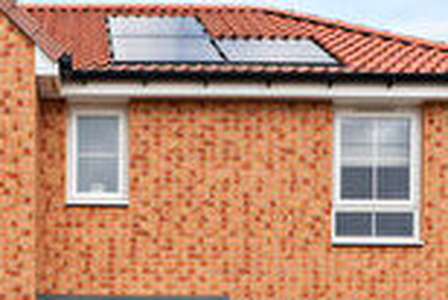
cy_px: 438
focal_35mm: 84
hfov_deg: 23.9
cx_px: 96
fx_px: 1044
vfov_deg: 15.2
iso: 100
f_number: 4.5
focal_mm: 18.4
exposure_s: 1/400
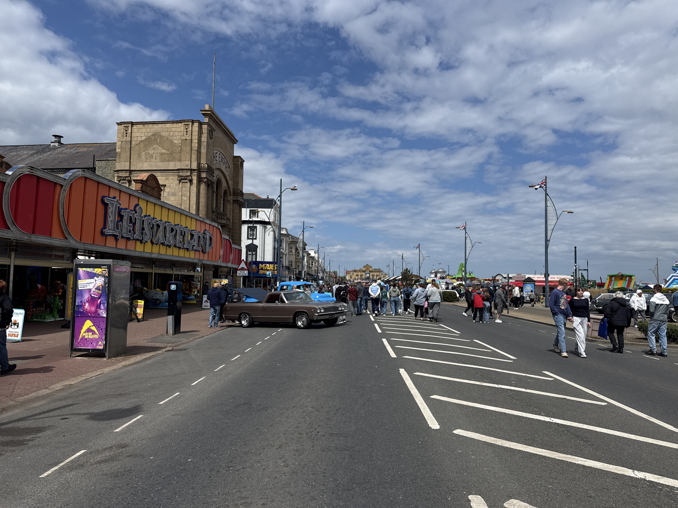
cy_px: 254
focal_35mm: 24
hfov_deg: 71.6
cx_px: 339
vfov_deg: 56.8
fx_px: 470
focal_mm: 6.76
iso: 80
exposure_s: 1/8130
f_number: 1.78
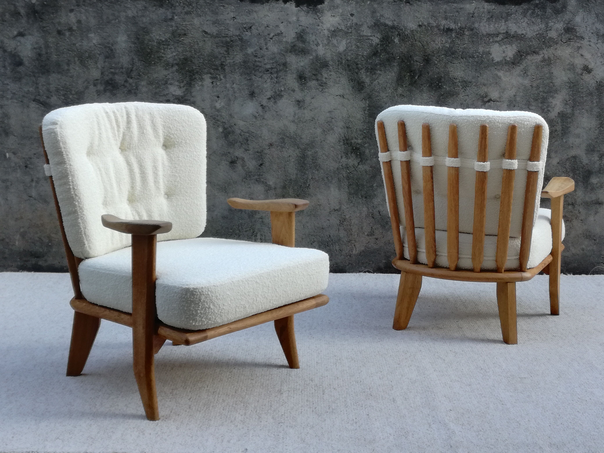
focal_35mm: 27
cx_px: 302
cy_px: 226
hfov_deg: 65.3
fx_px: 471
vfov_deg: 51.4
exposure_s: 1/100
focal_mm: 3.79
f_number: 2
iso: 64
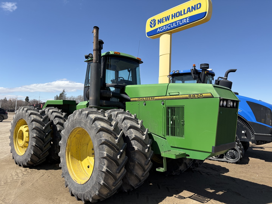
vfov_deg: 53.1
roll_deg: -0.5
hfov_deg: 67.3
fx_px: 204
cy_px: 102
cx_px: 136
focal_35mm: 26
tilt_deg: +2.8
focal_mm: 5.96
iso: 50
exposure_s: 1/3279
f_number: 1.6
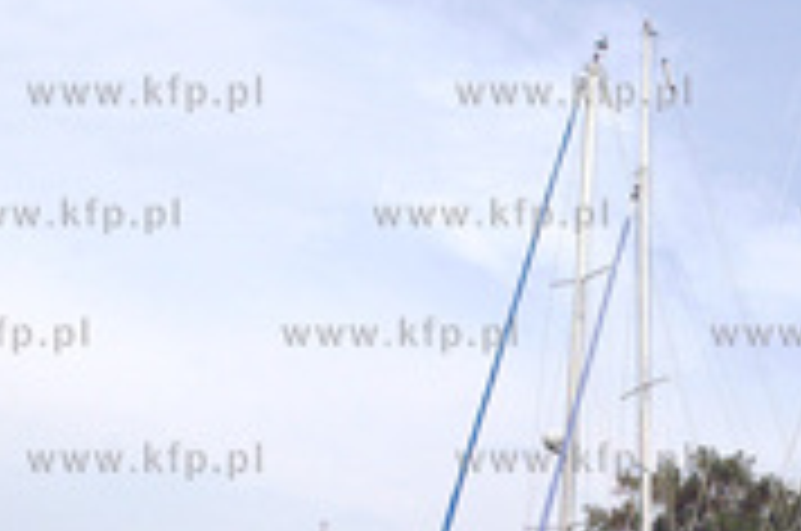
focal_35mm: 81
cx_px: 734
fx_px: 1799
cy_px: 518
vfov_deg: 16.5
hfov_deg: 24.3
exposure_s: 1/1250
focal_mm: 24
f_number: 8
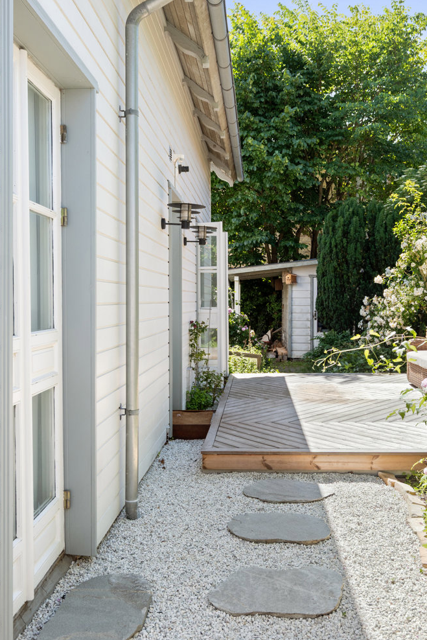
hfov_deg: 38.9
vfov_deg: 55.8
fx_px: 605
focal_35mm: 34
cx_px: 235
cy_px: 300
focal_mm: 28
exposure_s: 1/160
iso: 320
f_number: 7.1
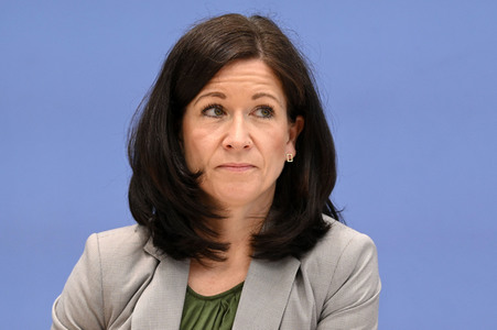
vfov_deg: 10.1
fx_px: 1862
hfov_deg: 15.2
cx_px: 248
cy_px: 165
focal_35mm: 135
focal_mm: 135
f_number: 5.6
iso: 5000
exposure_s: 1/500
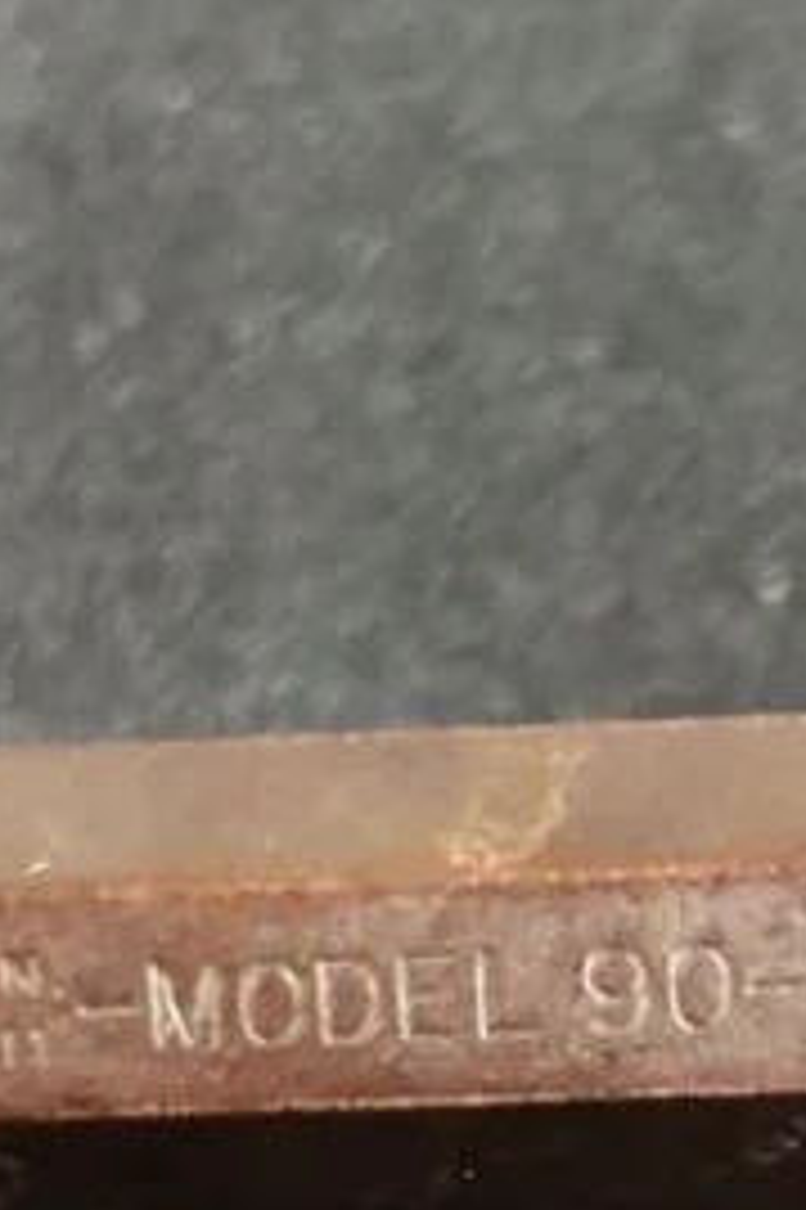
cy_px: 1255
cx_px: 824
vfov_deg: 12.6
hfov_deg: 8.5
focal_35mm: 161
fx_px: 5413
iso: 400
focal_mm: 5.96
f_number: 1.6
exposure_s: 1/20
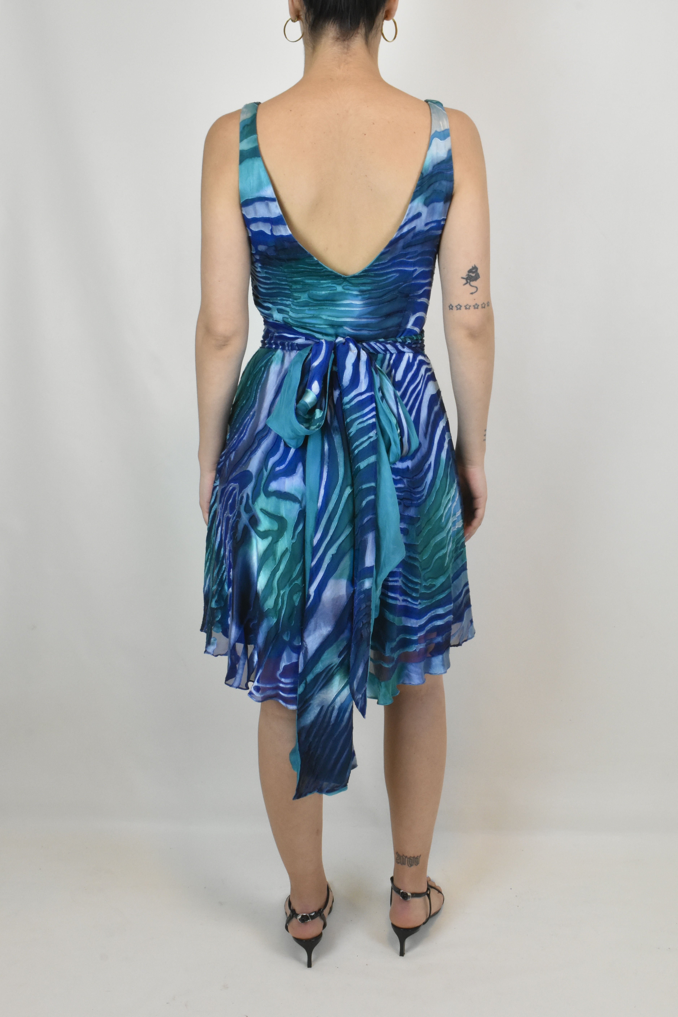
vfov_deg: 53.1
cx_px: 339
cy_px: 508
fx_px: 1017
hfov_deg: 36.9
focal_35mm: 36
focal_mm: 24
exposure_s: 1/30
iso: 1600
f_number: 18
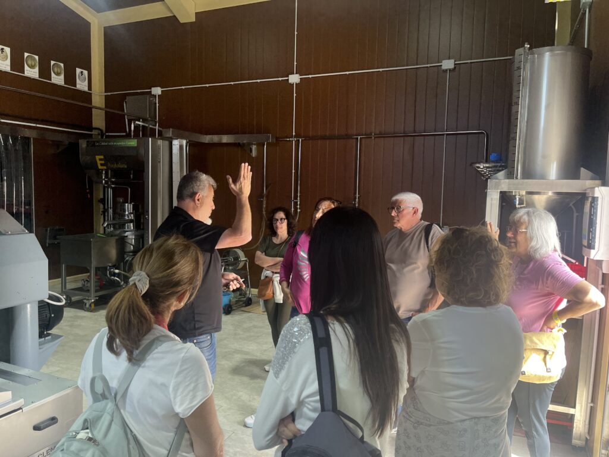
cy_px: 228
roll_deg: -0.9
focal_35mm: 26
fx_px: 457
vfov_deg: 53.1
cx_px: 304
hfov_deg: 67.3
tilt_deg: -4.2
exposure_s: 1/100
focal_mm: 5.1
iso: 40
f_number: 1.6
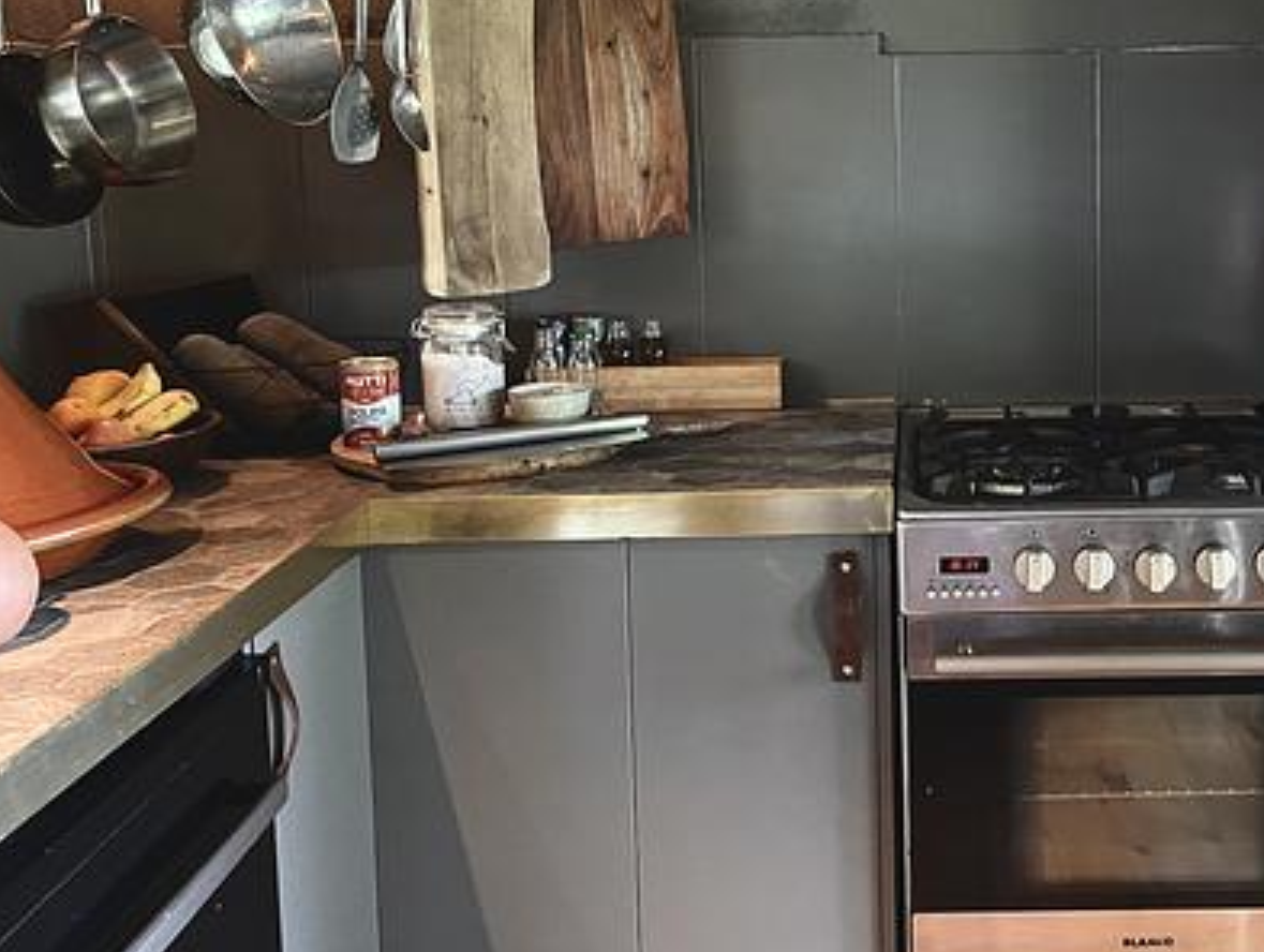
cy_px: 269
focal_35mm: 41
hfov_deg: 45.2
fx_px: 1499
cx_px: 811
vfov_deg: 34.7
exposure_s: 1/25
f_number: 1.6
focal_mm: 5.1
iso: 640
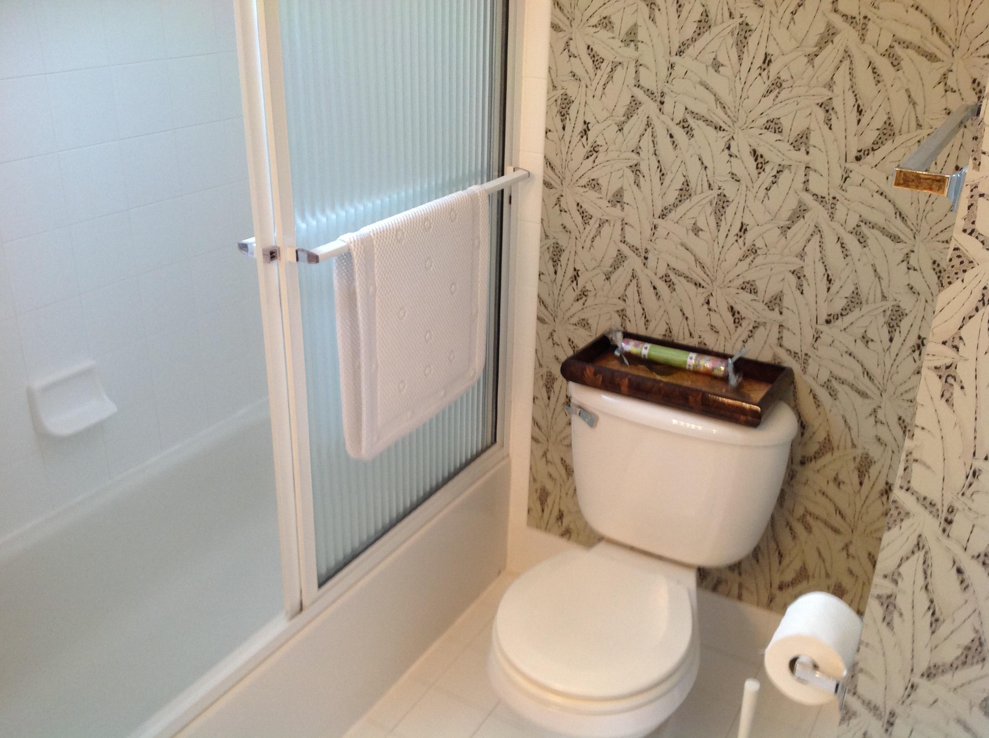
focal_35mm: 35
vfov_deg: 40.6
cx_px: 494
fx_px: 998
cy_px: 369
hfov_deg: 52.7
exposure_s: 1/15
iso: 100
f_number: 2.4
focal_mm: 4.28
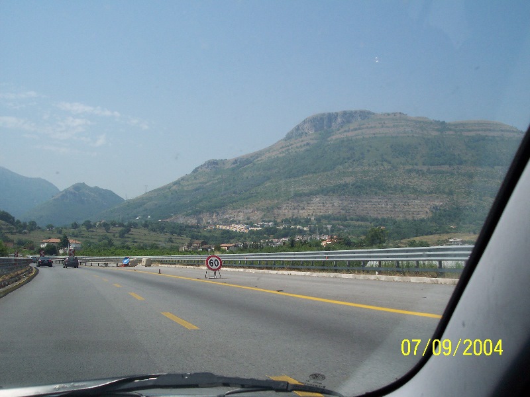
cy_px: 198
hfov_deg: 49.0
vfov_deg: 37.7
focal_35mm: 38
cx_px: 265
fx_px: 582
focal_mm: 8
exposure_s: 1/700
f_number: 4.8
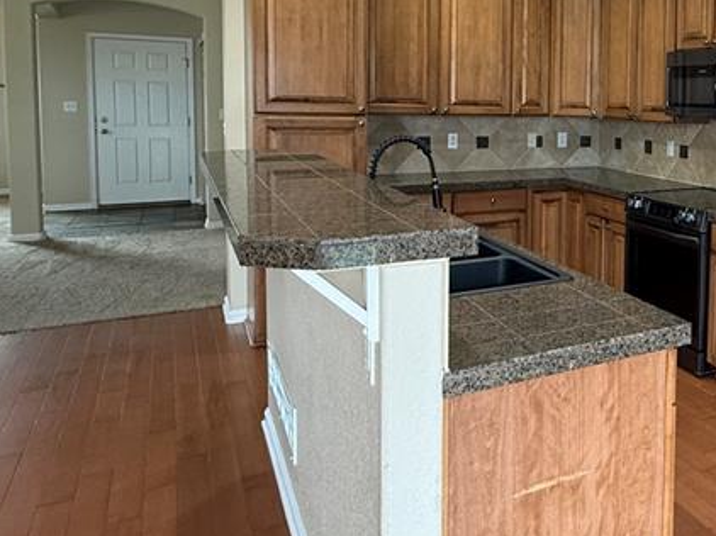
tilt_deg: -1.5
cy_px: 148
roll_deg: -1.3
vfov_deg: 40.8
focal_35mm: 34
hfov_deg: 47.6
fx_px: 703
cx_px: 665
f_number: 2.2
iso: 400
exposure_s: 1/60
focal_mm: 2.22
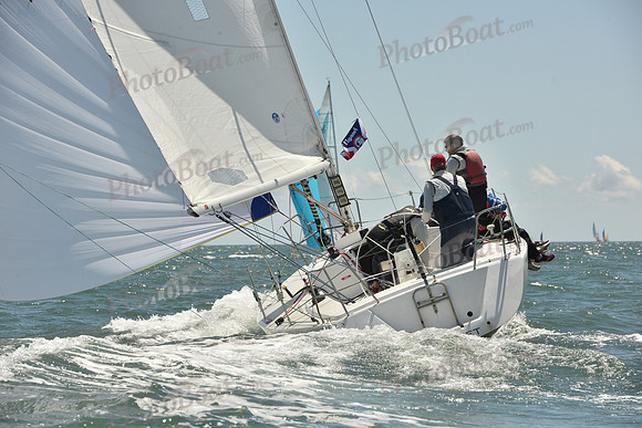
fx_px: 3567
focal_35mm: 200
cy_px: 214
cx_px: 321
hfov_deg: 10.3
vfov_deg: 6.9
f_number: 13
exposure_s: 1/800
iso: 320
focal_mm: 200
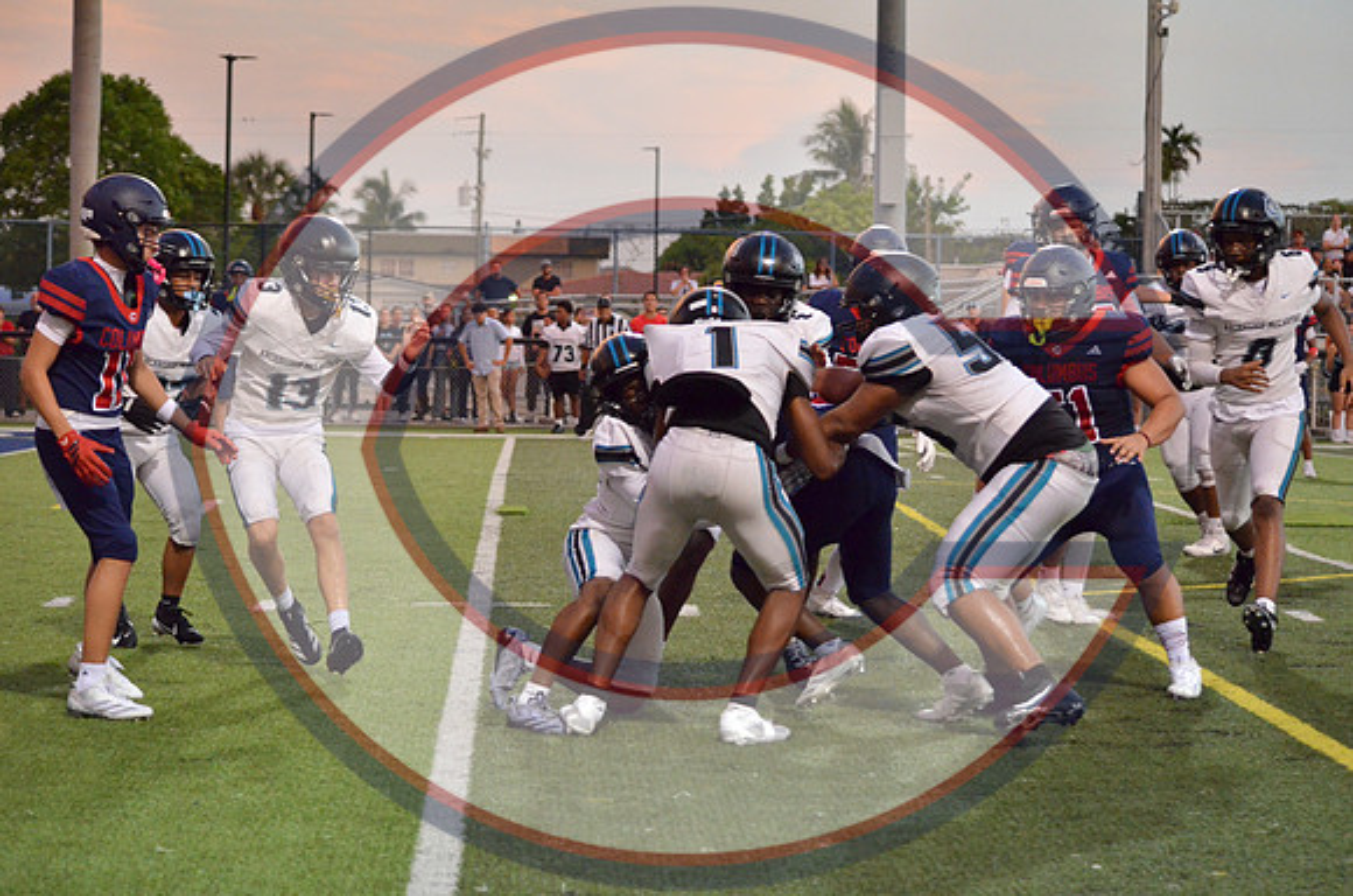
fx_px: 3938
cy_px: 448
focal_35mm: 105
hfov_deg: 19.5
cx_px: 676
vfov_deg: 13.0
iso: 3200
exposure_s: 1/500
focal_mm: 70
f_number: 4.5
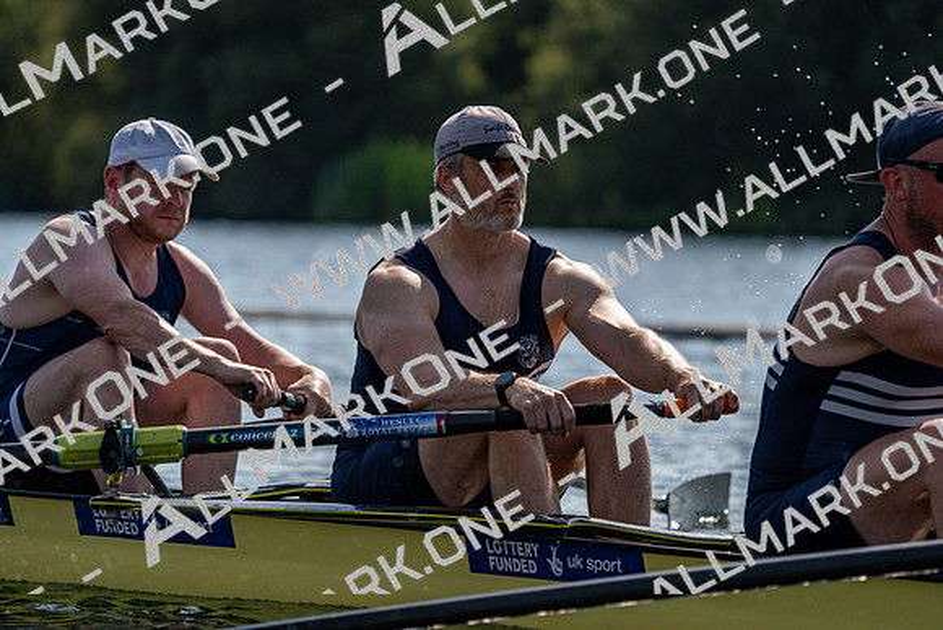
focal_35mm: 277
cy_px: 315
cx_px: 472
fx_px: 7257
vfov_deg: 5.0
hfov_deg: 7.4
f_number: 5.6
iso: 160
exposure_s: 1/1600
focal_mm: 277
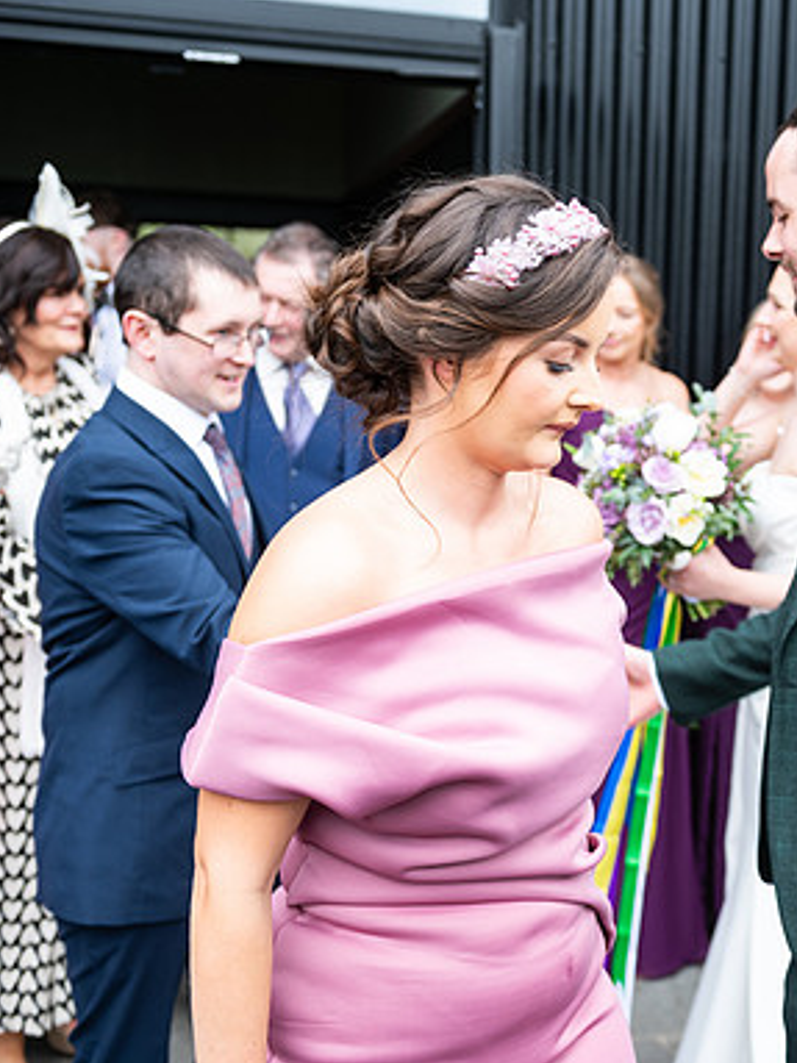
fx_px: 1567
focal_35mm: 51
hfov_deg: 27.7
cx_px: 694
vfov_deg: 37.5
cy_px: 534
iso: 160
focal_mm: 35
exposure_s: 1/200
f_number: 3.5
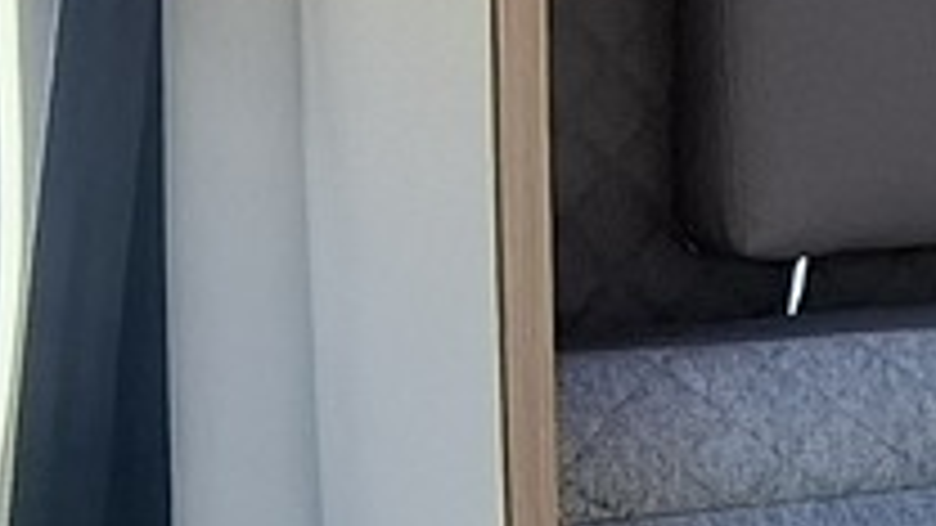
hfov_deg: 18.9
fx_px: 2432
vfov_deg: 12.3
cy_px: 202
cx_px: 1454
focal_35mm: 98
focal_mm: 1.74
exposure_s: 1/100
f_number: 2.2
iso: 40
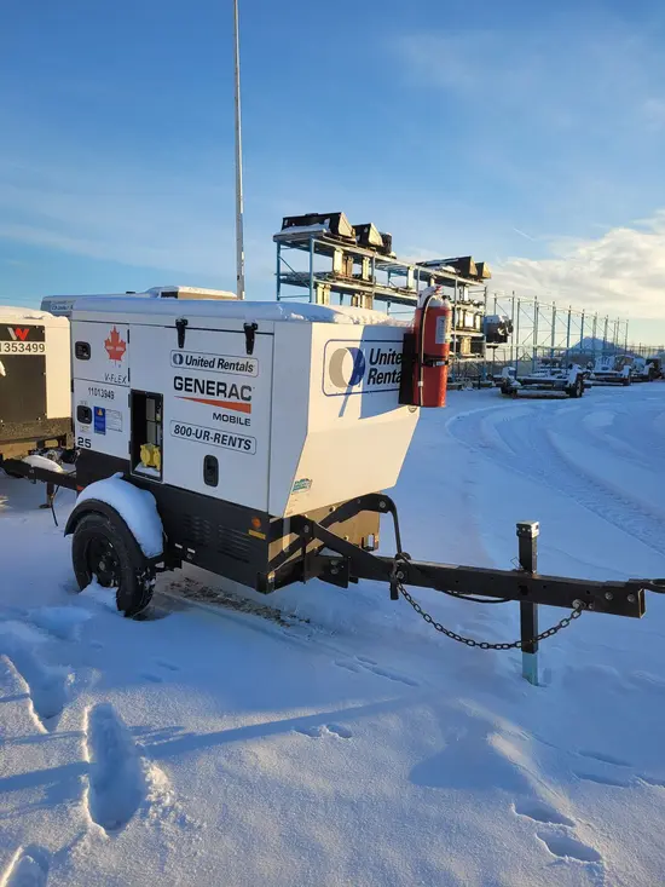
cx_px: 332
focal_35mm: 26
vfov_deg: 67.3
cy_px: 444
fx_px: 666
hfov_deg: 53.1
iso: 40
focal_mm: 5.4
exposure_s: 1/1387
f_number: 1.8
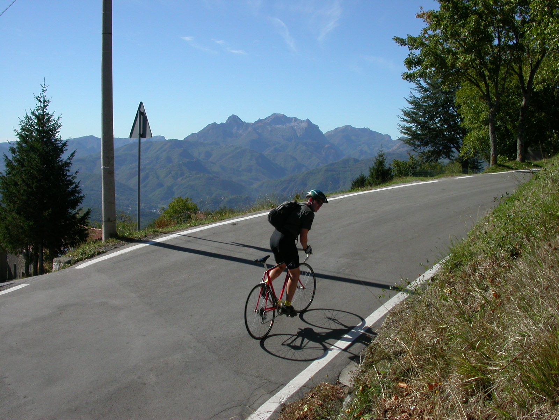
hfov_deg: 49.0
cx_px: 280
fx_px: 614
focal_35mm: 38
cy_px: 210
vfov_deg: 37.7
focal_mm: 7.85
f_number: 7.5
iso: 100
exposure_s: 1/456
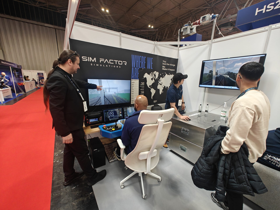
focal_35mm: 14
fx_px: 113
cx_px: 140
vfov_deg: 85.7
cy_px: 105
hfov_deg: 102.1
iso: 160
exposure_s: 1/50
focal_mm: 2.59
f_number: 2.2
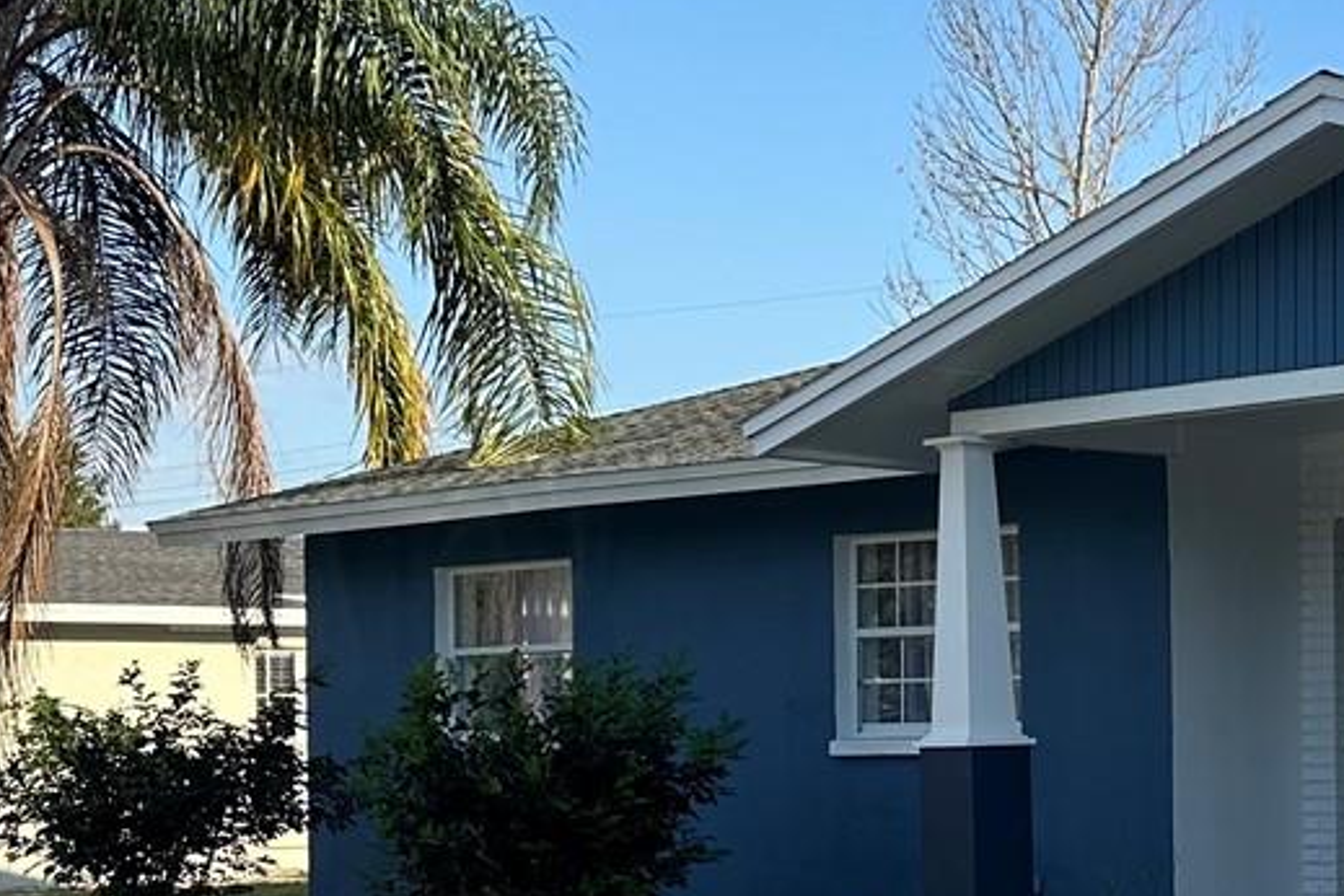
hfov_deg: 23.3
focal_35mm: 77
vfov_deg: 17.6
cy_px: 694
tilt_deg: +0.5
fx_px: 2874
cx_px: 1753
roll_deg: +0.4
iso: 80
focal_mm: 6.86
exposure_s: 1/2203
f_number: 1.78
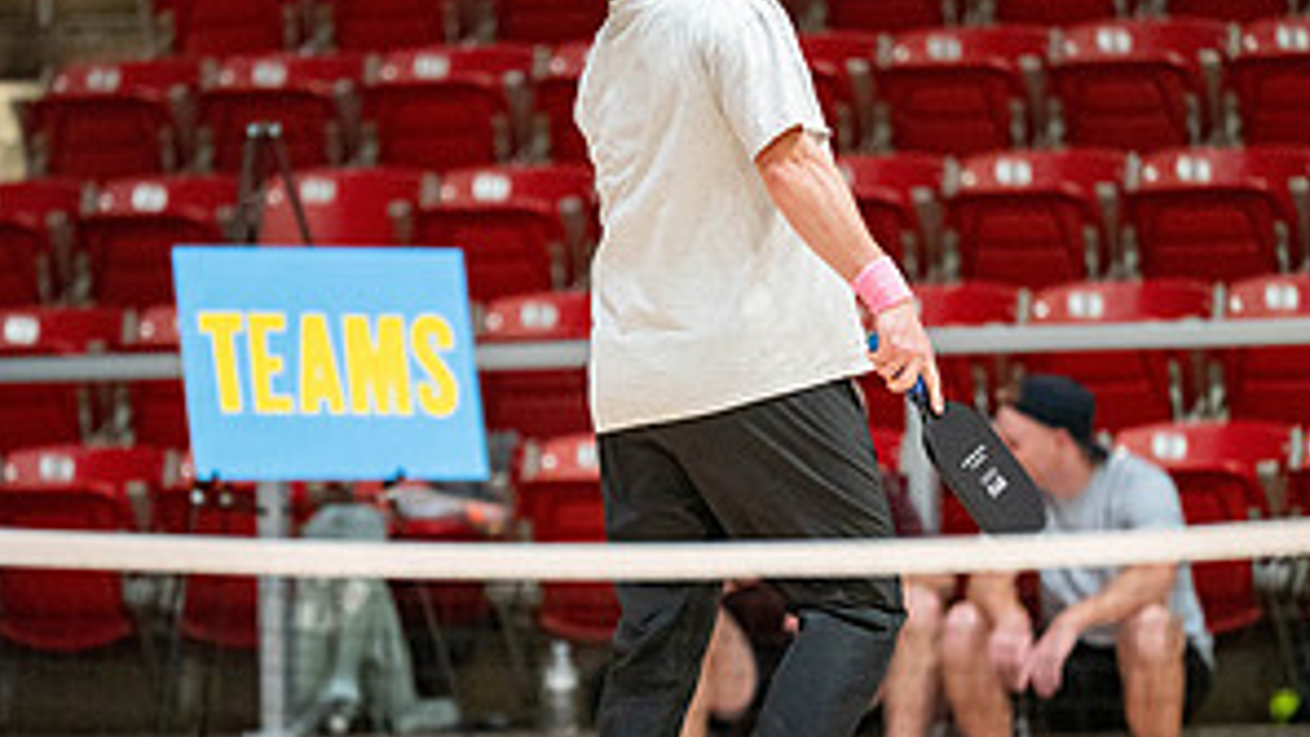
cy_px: 468
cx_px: 657
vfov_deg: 3.8
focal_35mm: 317
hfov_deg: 6.8
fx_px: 11010
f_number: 2.8
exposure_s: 1/500
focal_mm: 200
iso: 5000
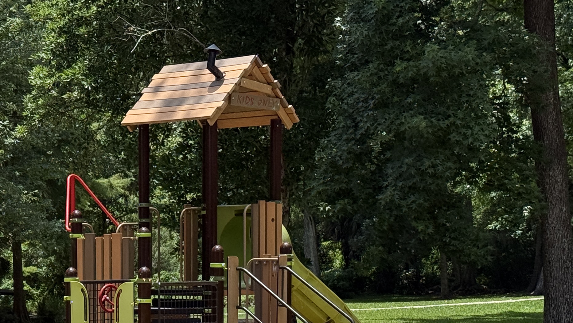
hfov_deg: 18.5
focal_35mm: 113
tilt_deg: -5.0
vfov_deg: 10.6
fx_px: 1717
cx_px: 20
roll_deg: -1.3
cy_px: 369
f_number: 1.78
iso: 80
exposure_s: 1/4587
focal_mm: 6.76
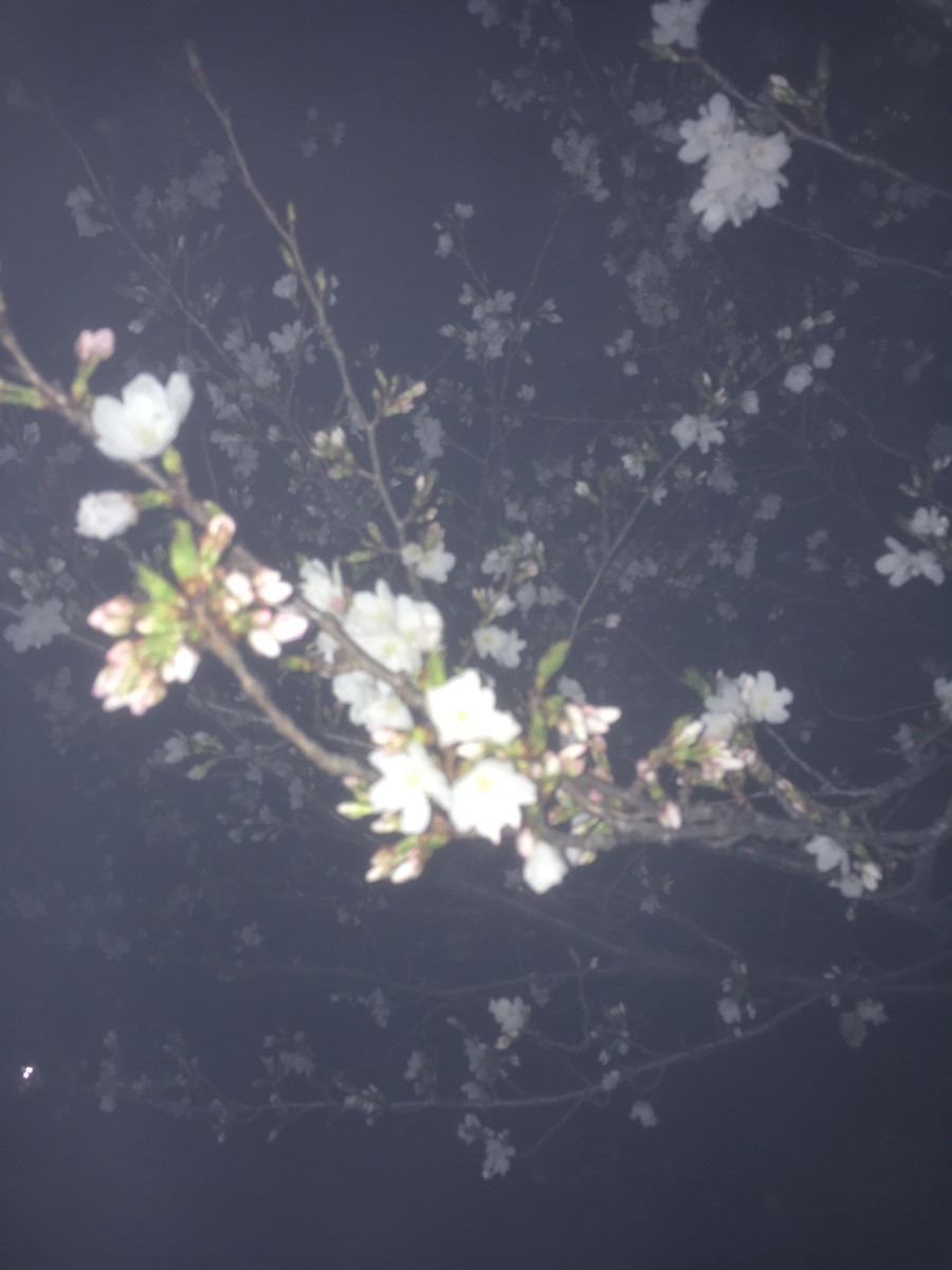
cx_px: 476
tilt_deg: +23.4
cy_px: 635
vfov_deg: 61.7
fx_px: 1063
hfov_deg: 48.2
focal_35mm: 29
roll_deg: -1.9
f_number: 2.2
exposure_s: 1/16
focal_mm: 4.15
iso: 32
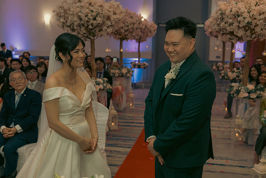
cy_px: 89
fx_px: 318
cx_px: 133
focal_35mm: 43
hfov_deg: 45.4
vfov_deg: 31.2
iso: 2500
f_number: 3.5
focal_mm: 43
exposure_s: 1/160
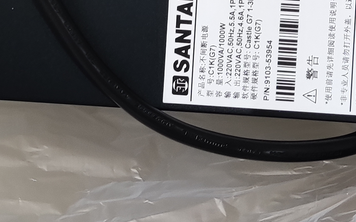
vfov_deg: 12.4
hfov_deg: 19.6
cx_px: -21
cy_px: -82
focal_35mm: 102
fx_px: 990
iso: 161
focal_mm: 4.71
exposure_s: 1/50
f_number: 1.79
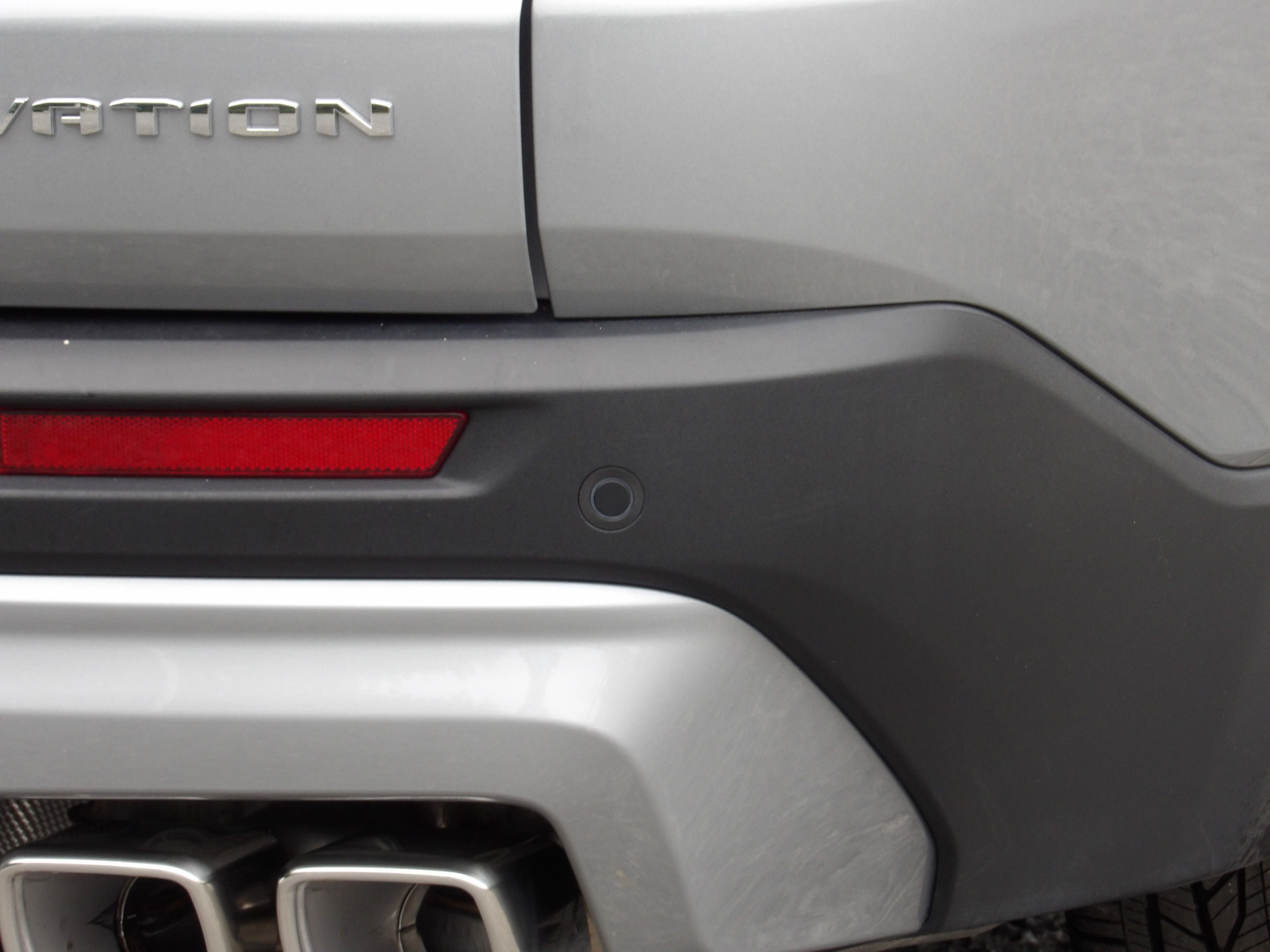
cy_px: 476
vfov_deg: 6.7
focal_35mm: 222
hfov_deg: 8.9
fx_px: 8145
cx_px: 635
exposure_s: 1/98
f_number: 4.5
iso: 200
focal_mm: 39.8
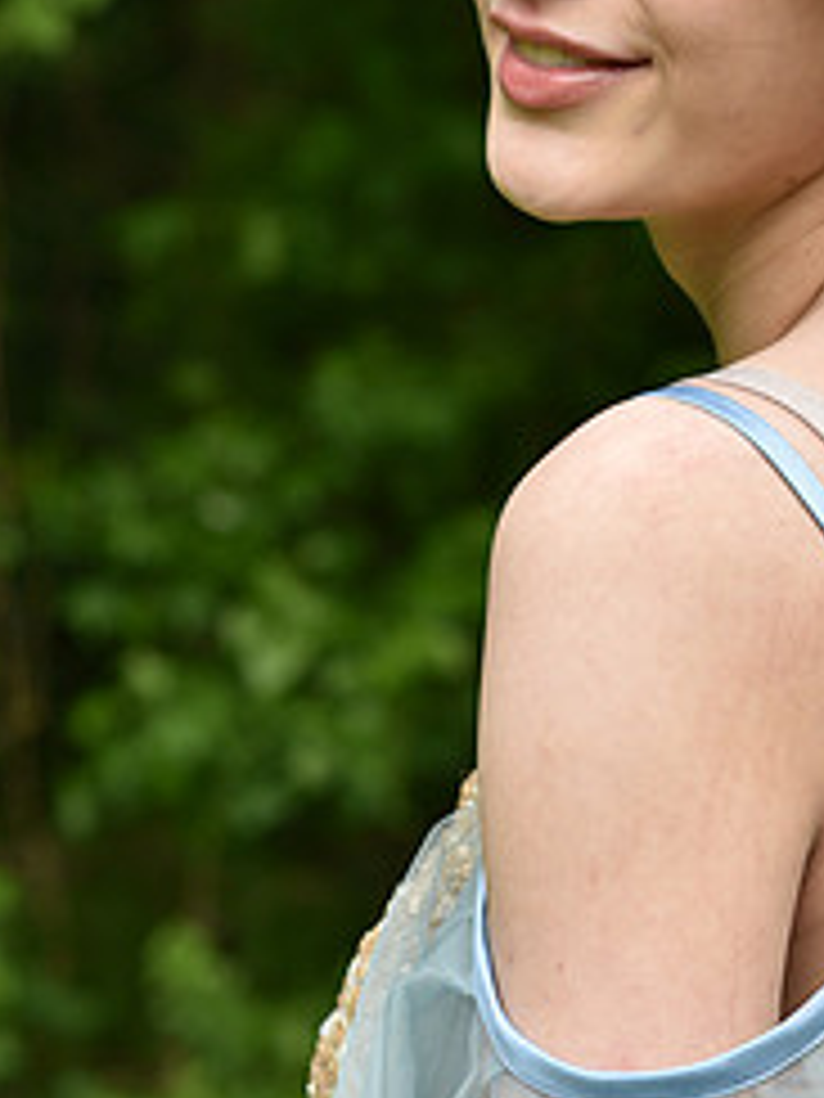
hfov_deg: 7.6
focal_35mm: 194
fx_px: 6157
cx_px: 736
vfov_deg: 10.1
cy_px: 72
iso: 200
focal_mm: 85
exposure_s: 1/200
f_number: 6.3
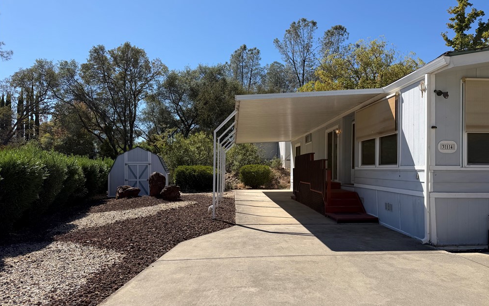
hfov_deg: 70.4
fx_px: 346
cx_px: 247
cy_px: 160
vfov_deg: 47.6
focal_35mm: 26
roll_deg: -0.9
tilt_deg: +2.0
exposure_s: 1/4673
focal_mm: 6.76
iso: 80
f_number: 1.78
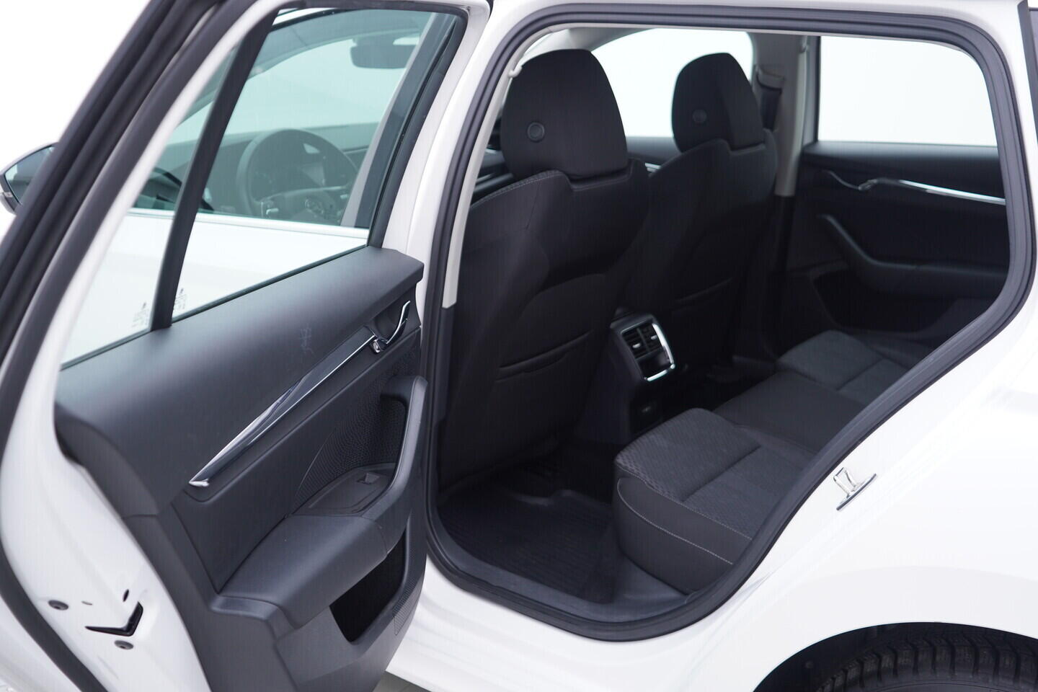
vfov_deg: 36.9
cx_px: 519
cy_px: 346
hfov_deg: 53.1
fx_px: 1038
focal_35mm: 36
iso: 125
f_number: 2.8
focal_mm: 24
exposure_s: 1/40
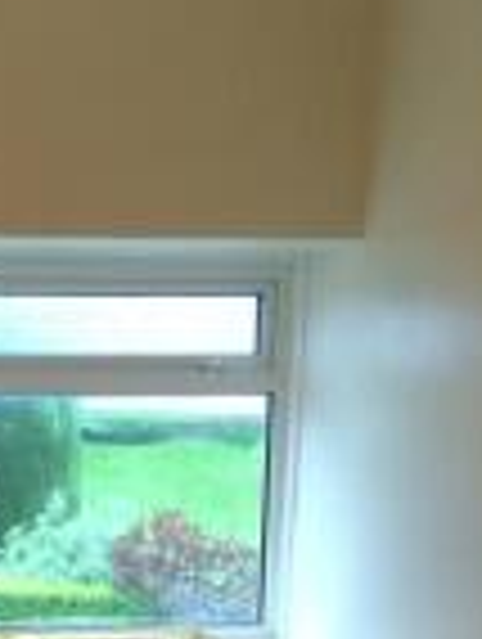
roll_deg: -0.9
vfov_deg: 20.1
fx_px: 1647
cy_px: 835
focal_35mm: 89
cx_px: -14
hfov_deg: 16.3
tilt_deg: -17.6
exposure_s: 1/33
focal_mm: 4.15
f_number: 2.2
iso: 64
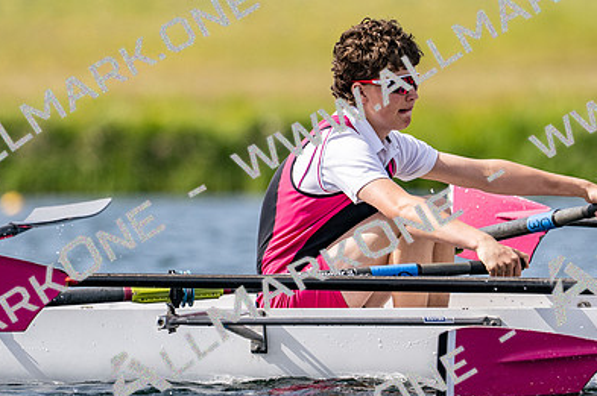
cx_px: 418
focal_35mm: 886
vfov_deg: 1.5
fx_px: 14674
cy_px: 184
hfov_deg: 2.3
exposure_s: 1/2500
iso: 220
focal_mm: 400
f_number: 4.5
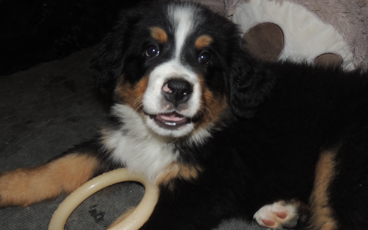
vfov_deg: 35.2
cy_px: 91
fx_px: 361
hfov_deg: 54.0
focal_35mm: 36
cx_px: 185
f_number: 3.2
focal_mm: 5.8
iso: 200
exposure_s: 1/30
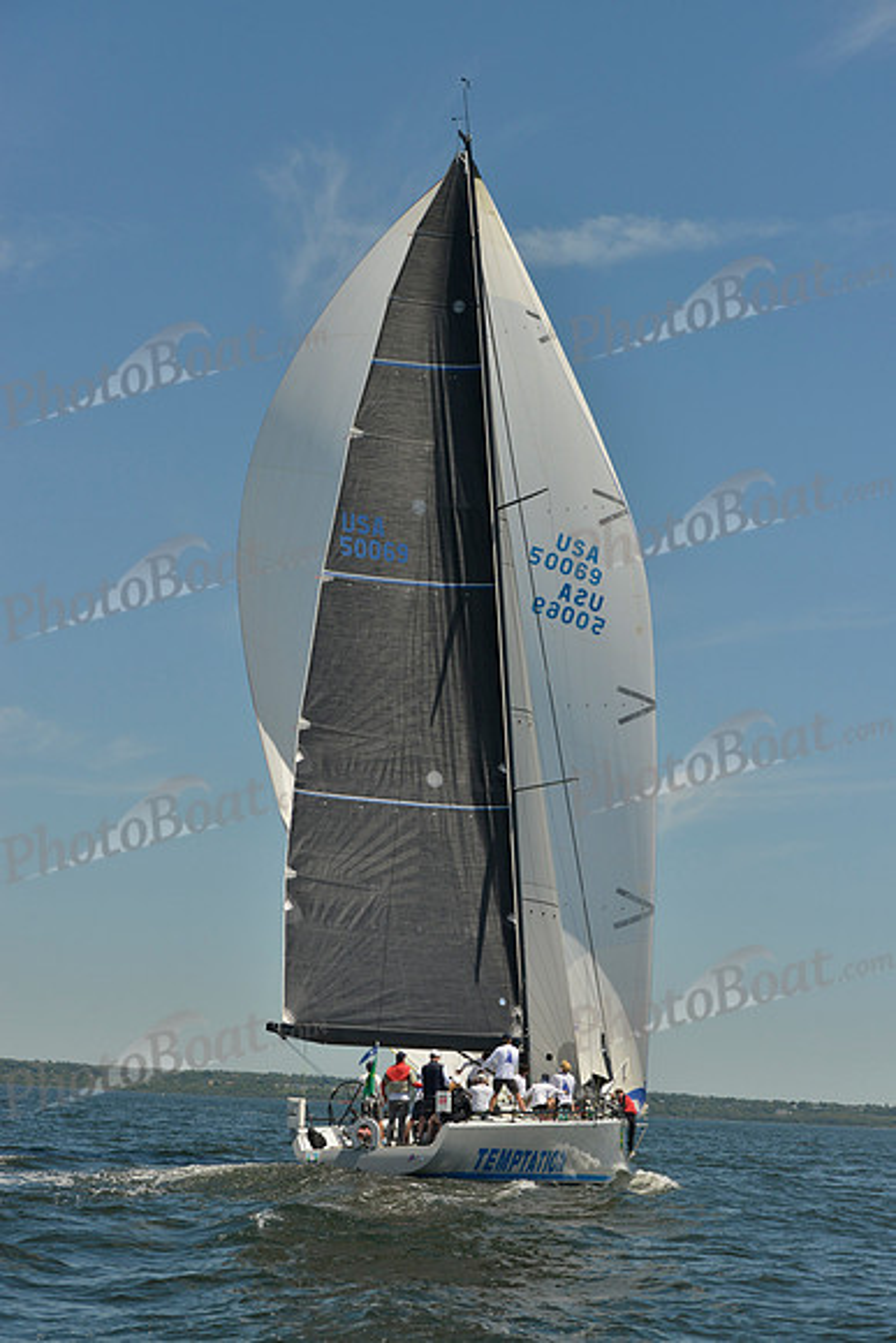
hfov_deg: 19.5
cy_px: 672
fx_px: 2612
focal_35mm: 70
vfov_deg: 28.8
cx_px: 448
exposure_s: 1/1600
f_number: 9
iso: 280
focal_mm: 70
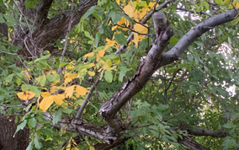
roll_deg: +2.3
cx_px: 190
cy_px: 183
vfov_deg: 19.7
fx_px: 404
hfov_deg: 32.1
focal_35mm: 62
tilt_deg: +2.0
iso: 400
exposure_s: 1/60
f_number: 1.8
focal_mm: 4.25
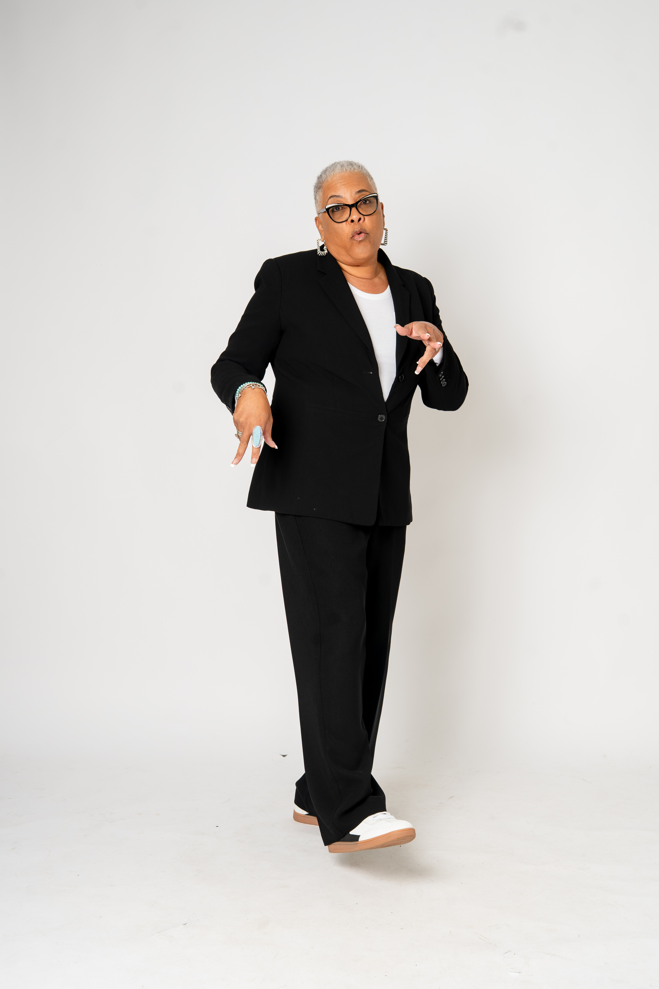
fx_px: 1373
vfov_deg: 39.6
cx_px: 330
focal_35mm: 50
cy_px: 494
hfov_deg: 27.0
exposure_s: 1/125
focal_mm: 50
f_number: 6.3
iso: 400
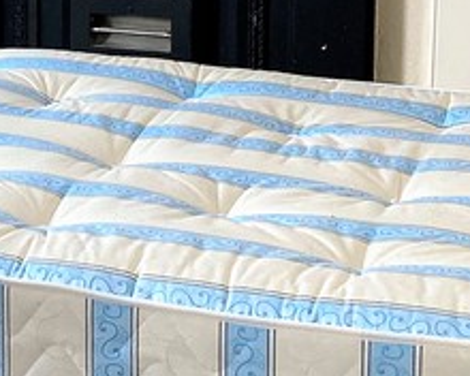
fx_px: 1767
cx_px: -111
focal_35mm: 127
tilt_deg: -8.9
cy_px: -60
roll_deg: +0.2
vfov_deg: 11.9
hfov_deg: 14.6
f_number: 1.8
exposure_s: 1/60
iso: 100
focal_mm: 3.99
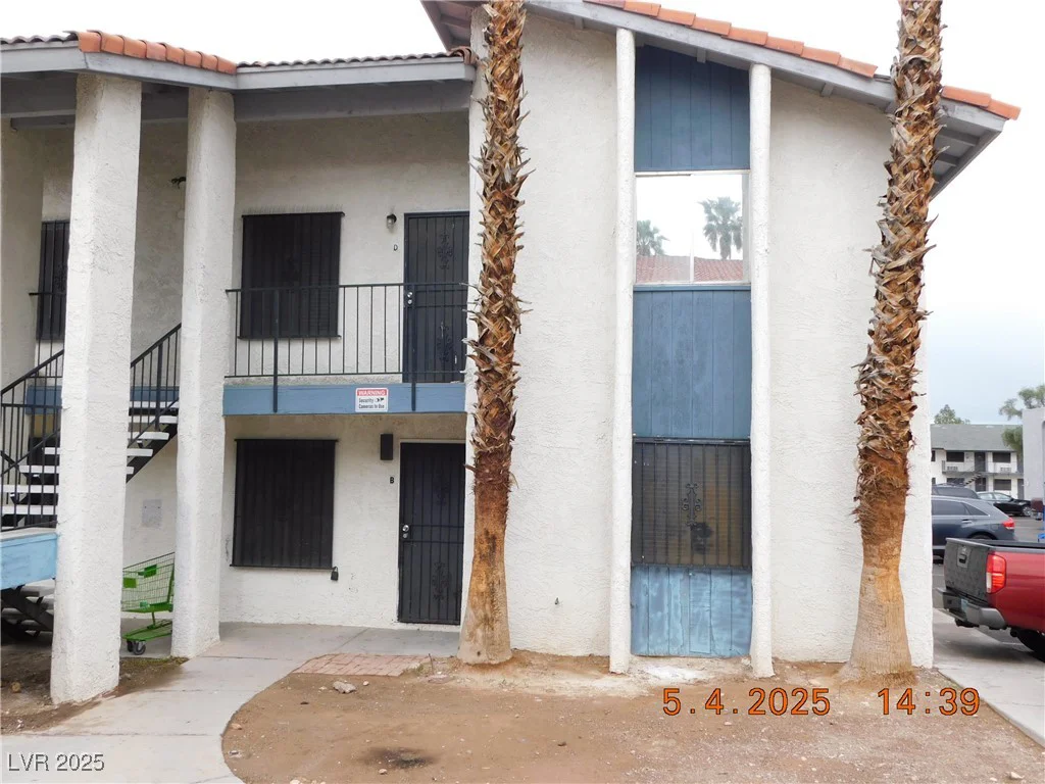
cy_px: 392
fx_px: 906
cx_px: 522
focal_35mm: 30
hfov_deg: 60.0
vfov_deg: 46.8
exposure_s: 1/640
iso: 125
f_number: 3.2
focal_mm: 5.3
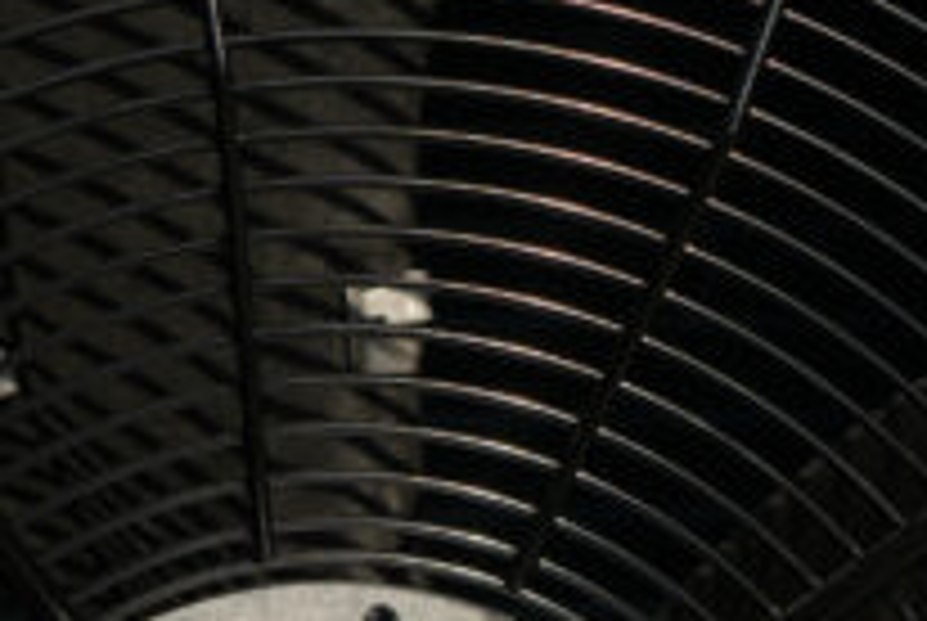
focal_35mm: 263
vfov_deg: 5.2
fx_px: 6782
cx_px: 396
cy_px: 866
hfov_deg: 7.8
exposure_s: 1/1600
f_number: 4
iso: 250
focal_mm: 53
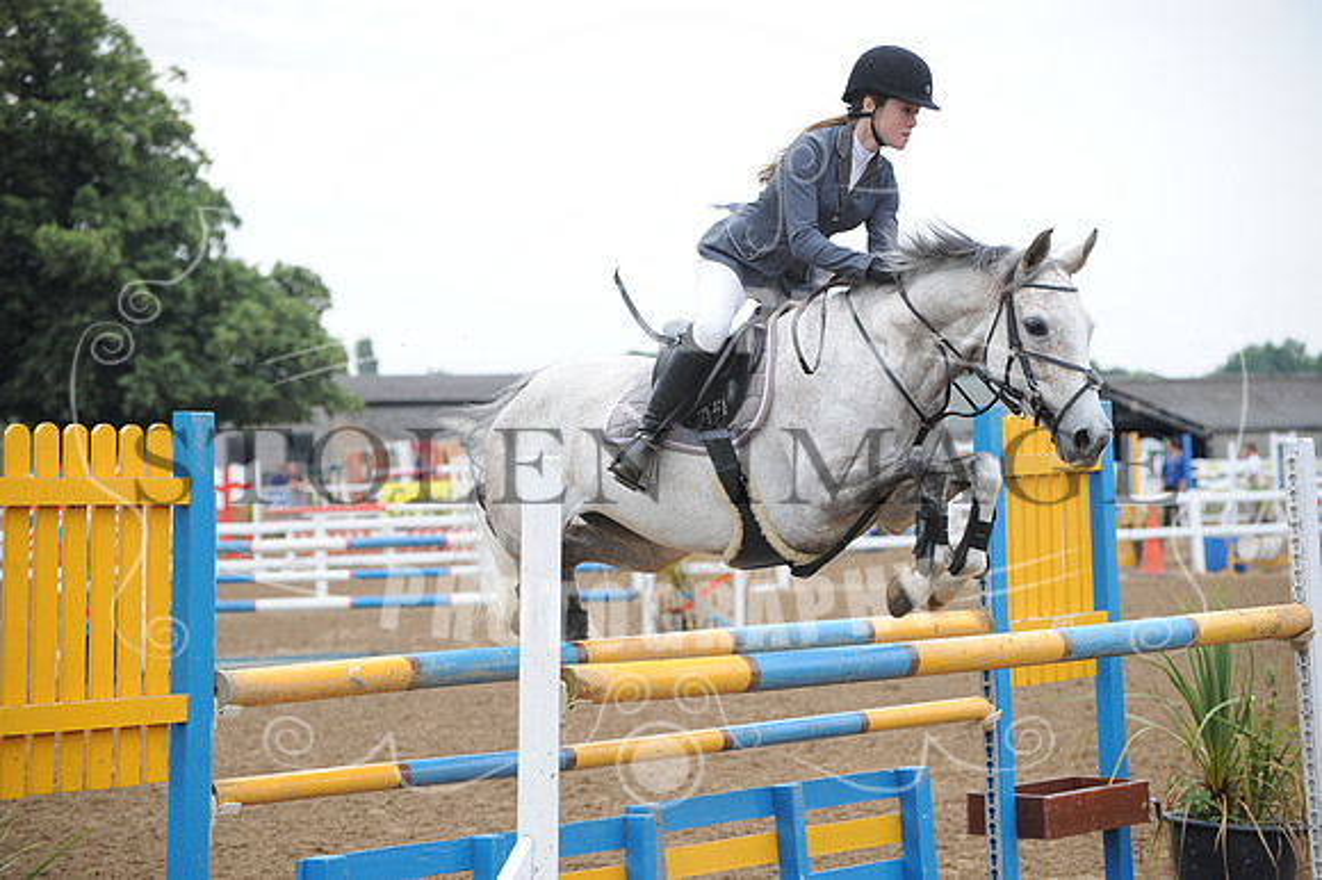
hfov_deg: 16.8
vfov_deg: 11.2
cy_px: 440
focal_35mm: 122
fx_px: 4477
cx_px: 661
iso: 1000
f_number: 5.6
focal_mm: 122
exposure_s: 1/1000
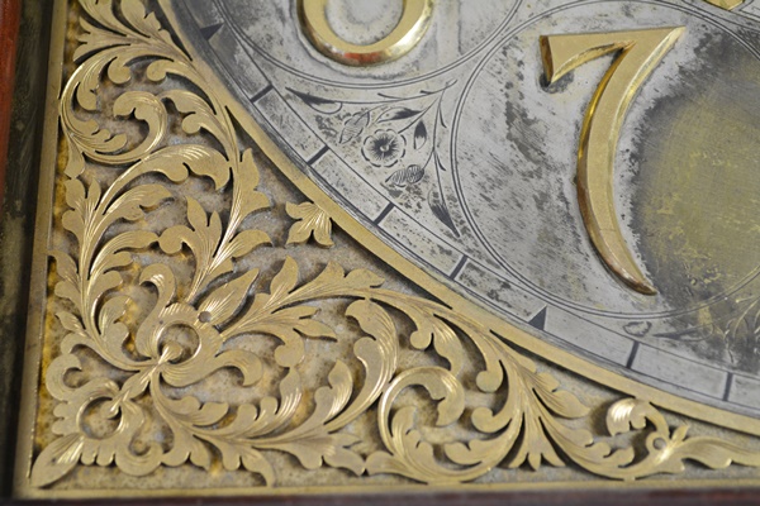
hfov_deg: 31.9
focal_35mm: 63
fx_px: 1330
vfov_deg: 21.6
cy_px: 253
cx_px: 380
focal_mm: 42
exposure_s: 1/60
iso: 800
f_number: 5.3
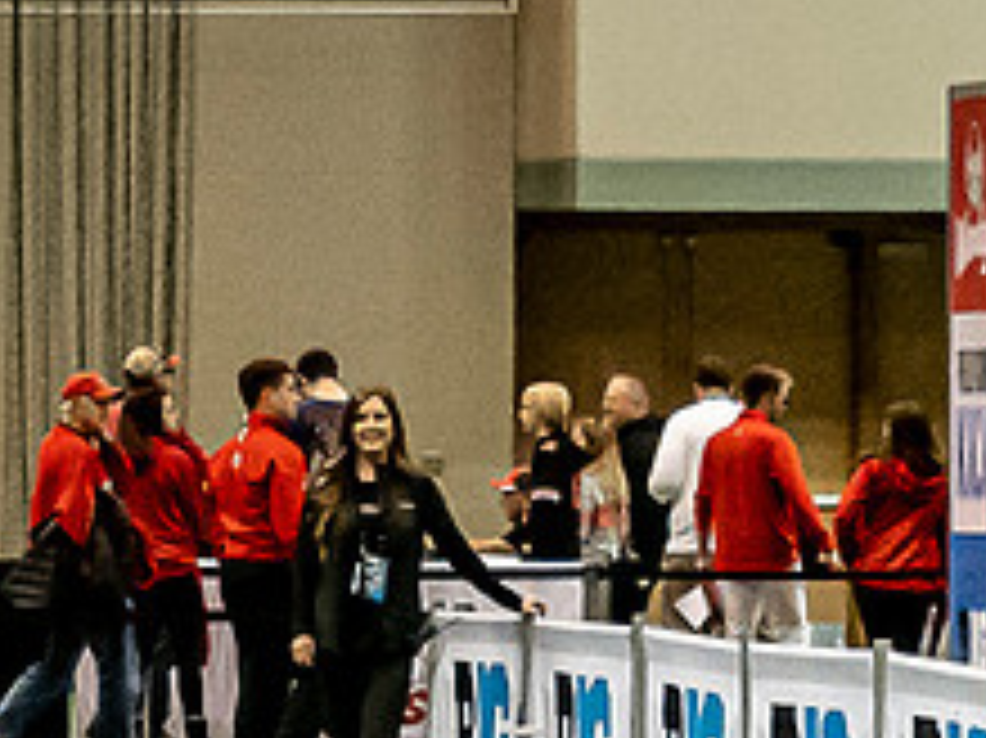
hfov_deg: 3.7
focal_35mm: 538
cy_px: 1026
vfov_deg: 2.8
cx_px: -127
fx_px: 15316
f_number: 2.8
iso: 4000
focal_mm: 40
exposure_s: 1/800
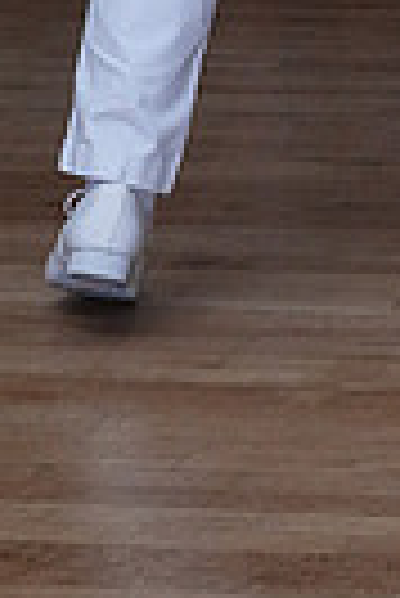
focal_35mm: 236
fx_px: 3923
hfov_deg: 5.8
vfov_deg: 8.5
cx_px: 537
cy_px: -297
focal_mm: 54
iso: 5000
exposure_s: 1/200
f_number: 13
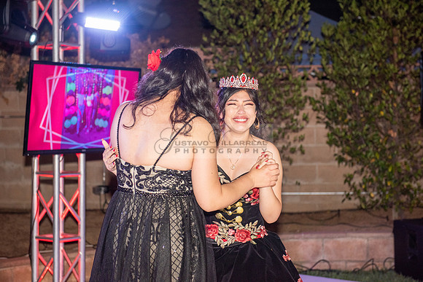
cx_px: 212
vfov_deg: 19.5
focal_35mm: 70
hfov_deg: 28.8
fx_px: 823
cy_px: 141
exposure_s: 1/200
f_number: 4
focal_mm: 70
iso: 1600
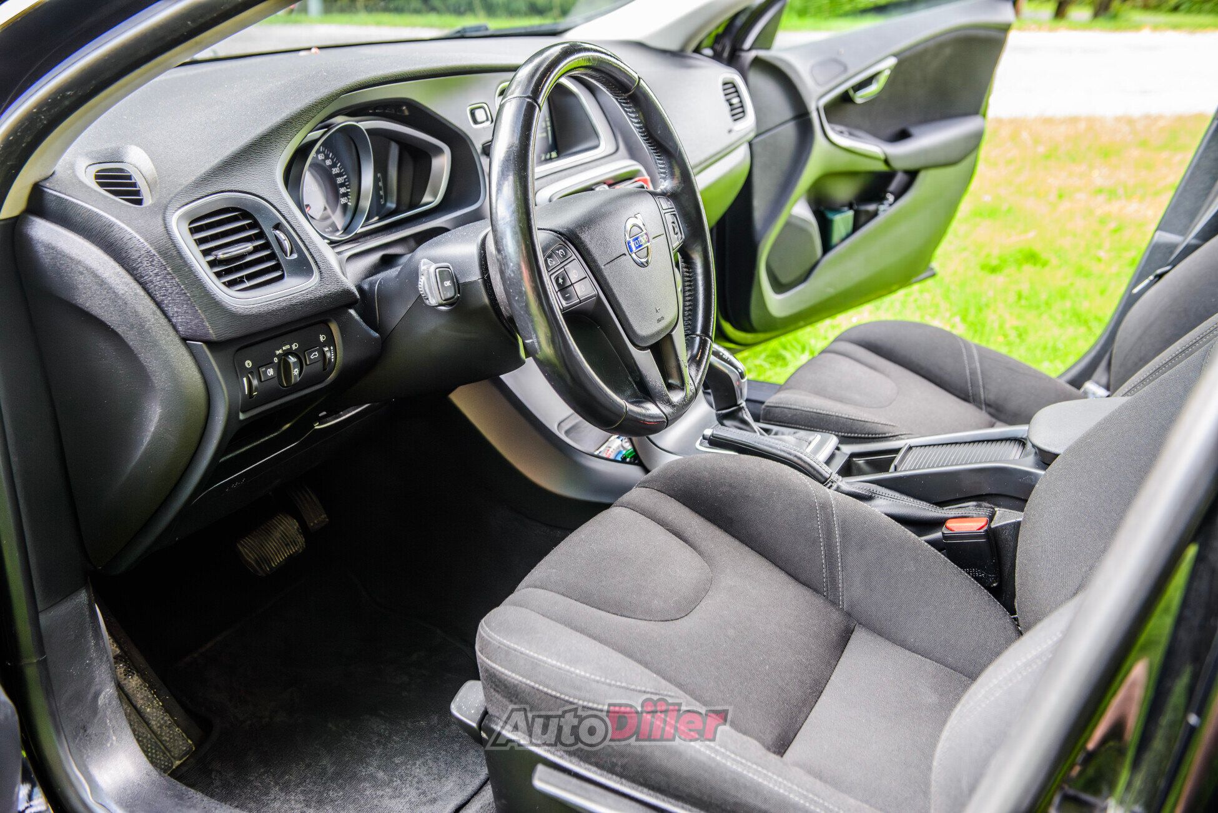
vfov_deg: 37.9
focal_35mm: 35
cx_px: 609
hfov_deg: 54.4
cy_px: 406
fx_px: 1184
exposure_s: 1/80
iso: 2000
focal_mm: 35
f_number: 5
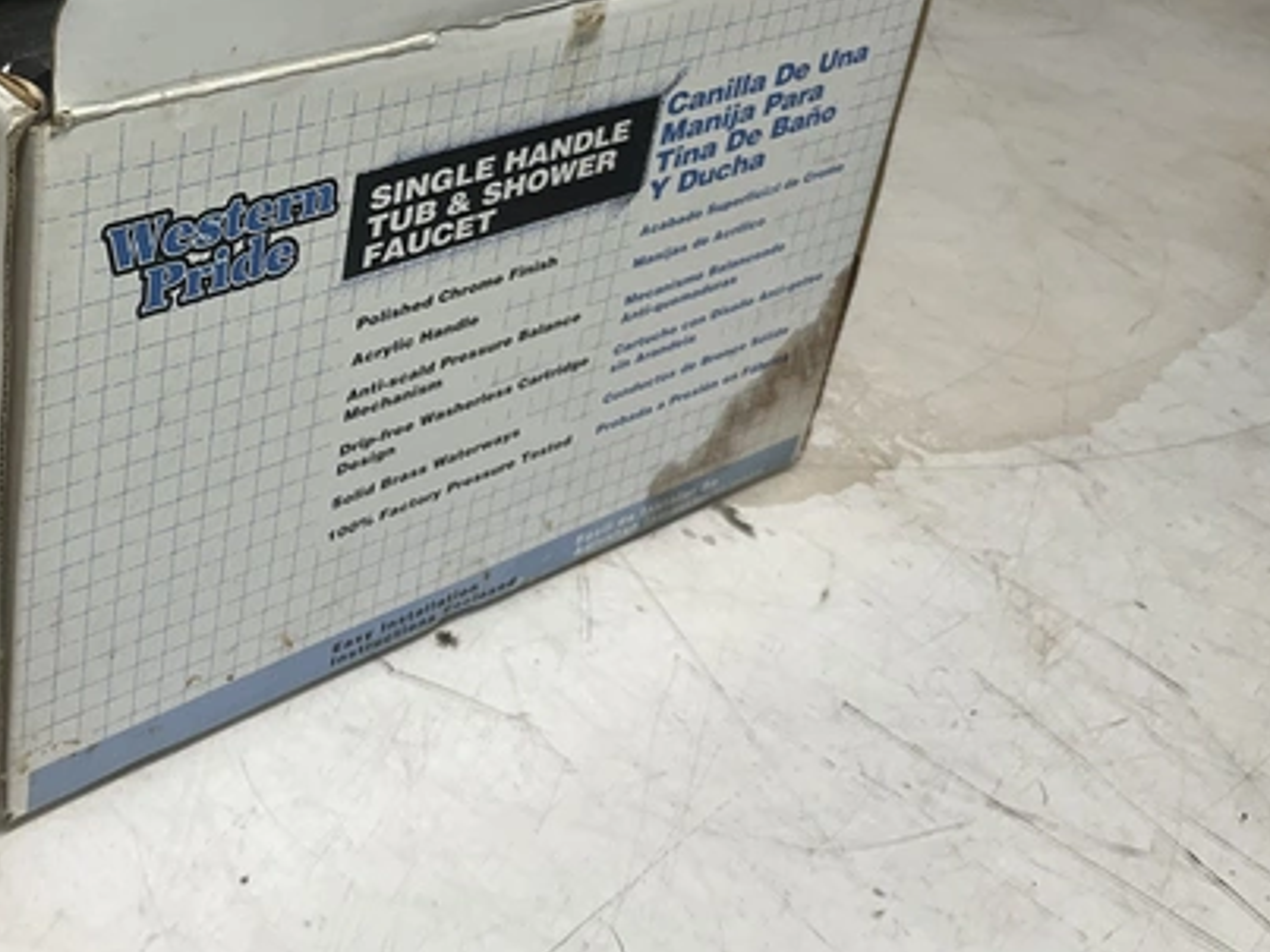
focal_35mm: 54
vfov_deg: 26.4
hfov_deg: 34.6
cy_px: 153
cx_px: 274
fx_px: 1981
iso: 32
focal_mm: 3
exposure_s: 1/120
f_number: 1.8
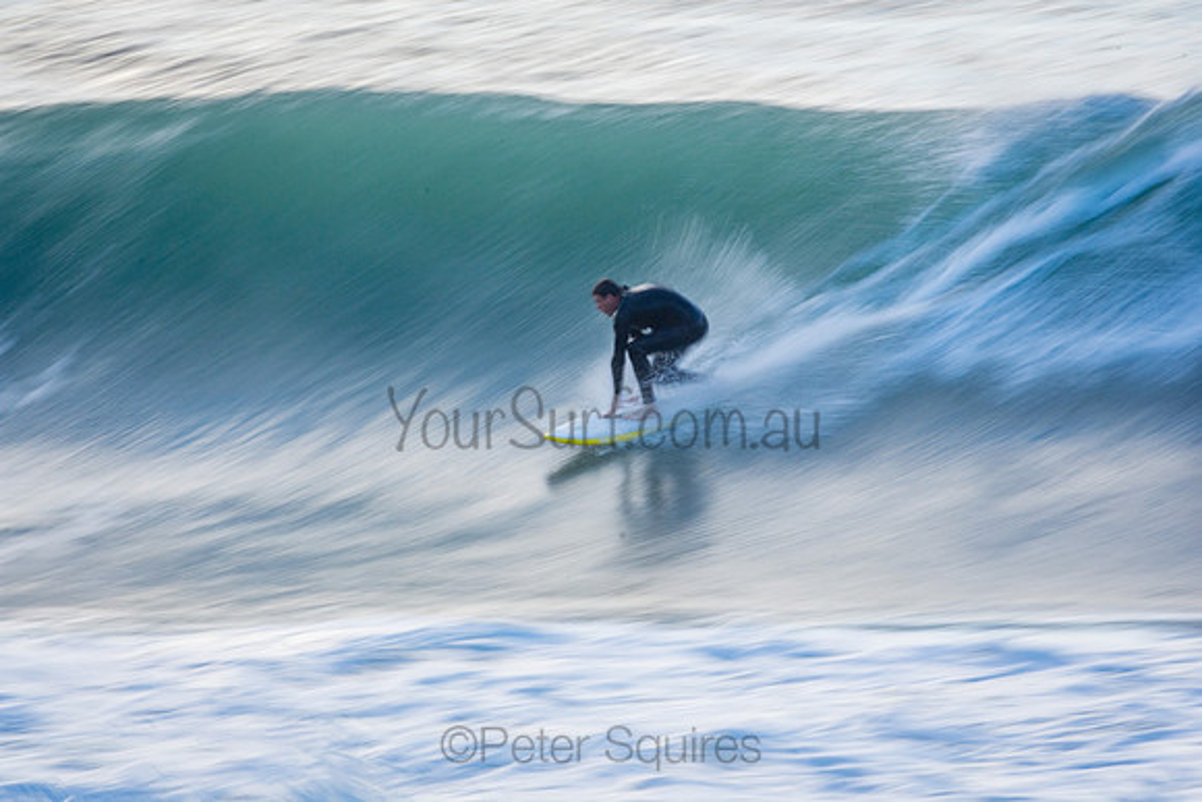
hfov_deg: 2.7
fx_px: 25046
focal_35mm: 750
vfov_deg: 1.8
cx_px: 601
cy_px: 401
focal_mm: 500
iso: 200
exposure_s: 1/20
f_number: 29
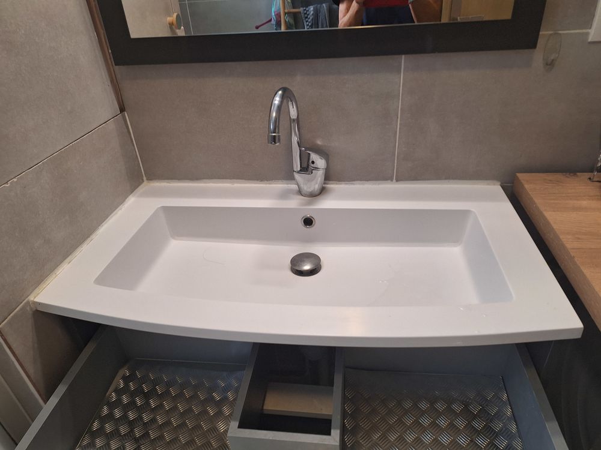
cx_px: 300
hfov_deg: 73.9
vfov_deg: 58.9
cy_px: 225
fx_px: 399
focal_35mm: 23
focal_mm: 5.54
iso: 125
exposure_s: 1/40
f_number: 1.8
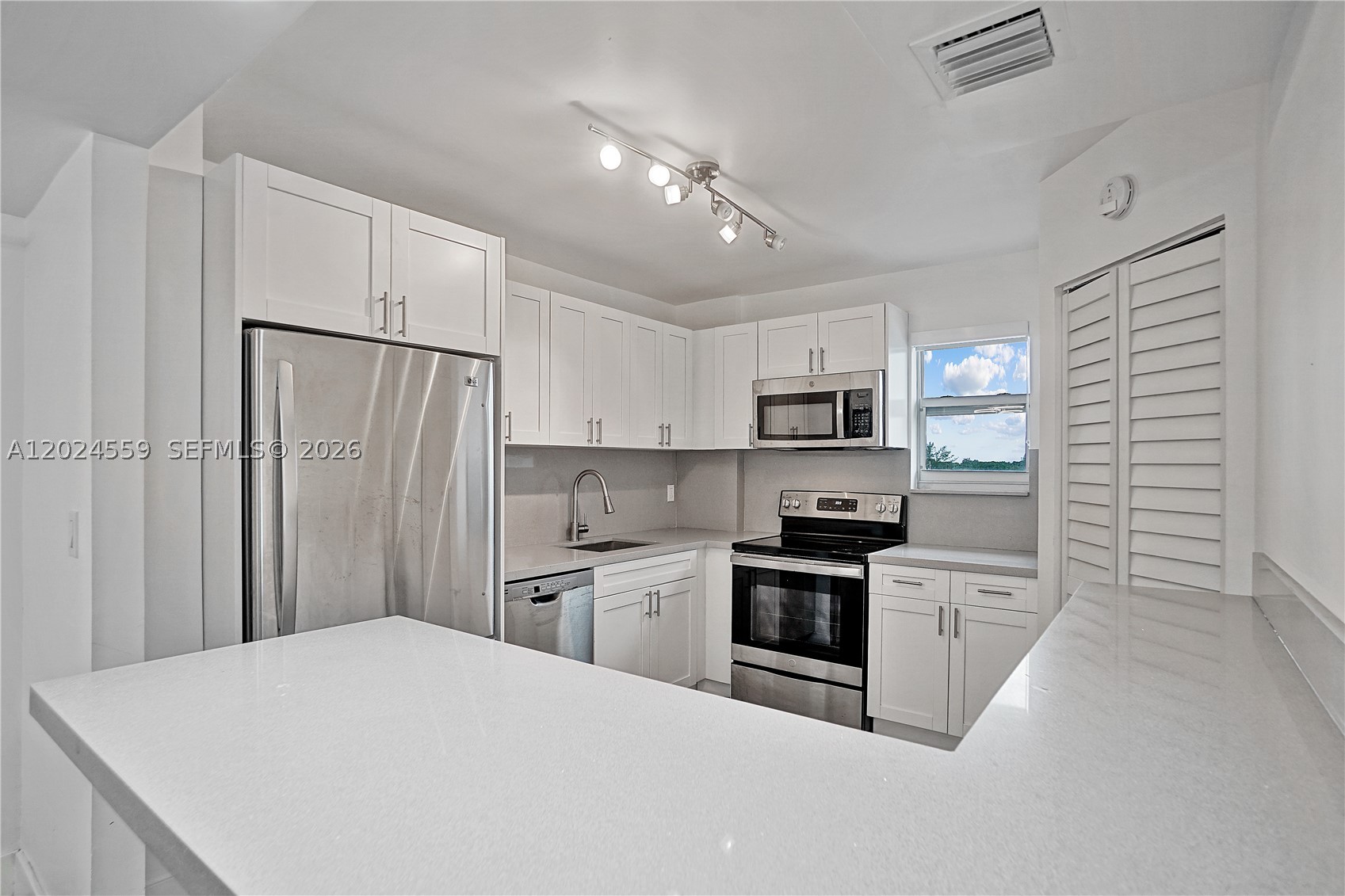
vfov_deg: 72.0
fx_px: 616
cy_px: 448
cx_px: 672
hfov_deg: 95.0
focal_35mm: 16
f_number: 6.3
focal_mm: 11
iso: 160
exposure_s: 1/200
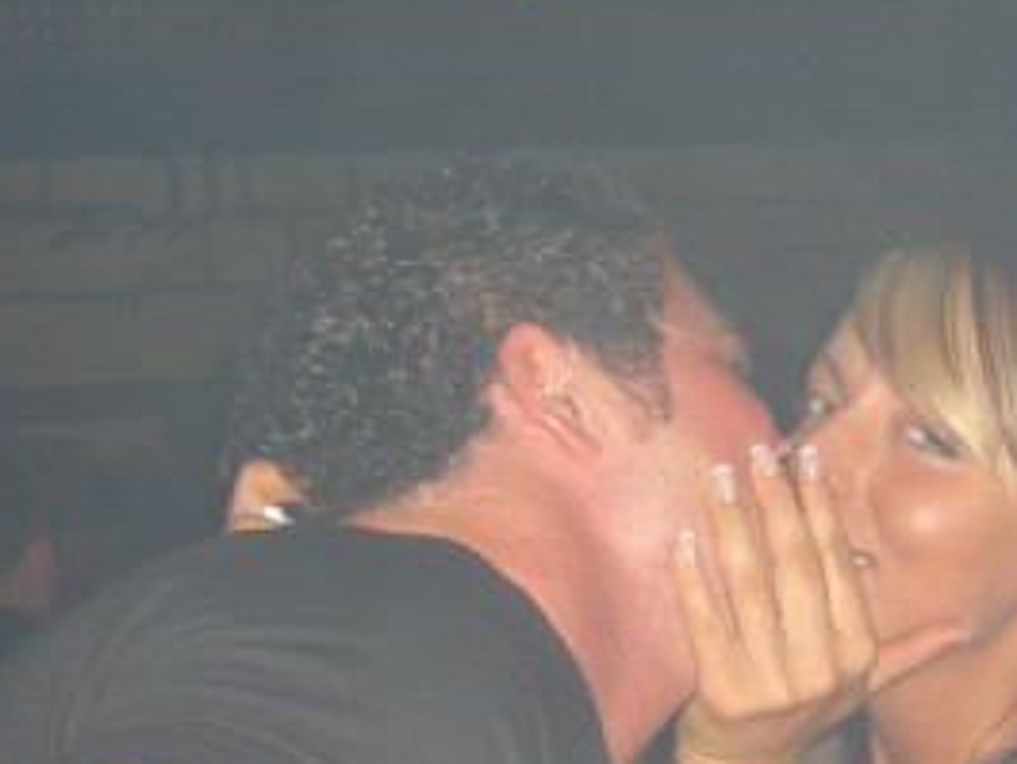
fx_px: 2528
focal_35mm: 86
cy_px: 633
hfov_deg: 22.6
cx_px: 741
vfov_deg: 17.0
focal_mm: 7.9
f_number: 2.8
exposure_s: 1/60
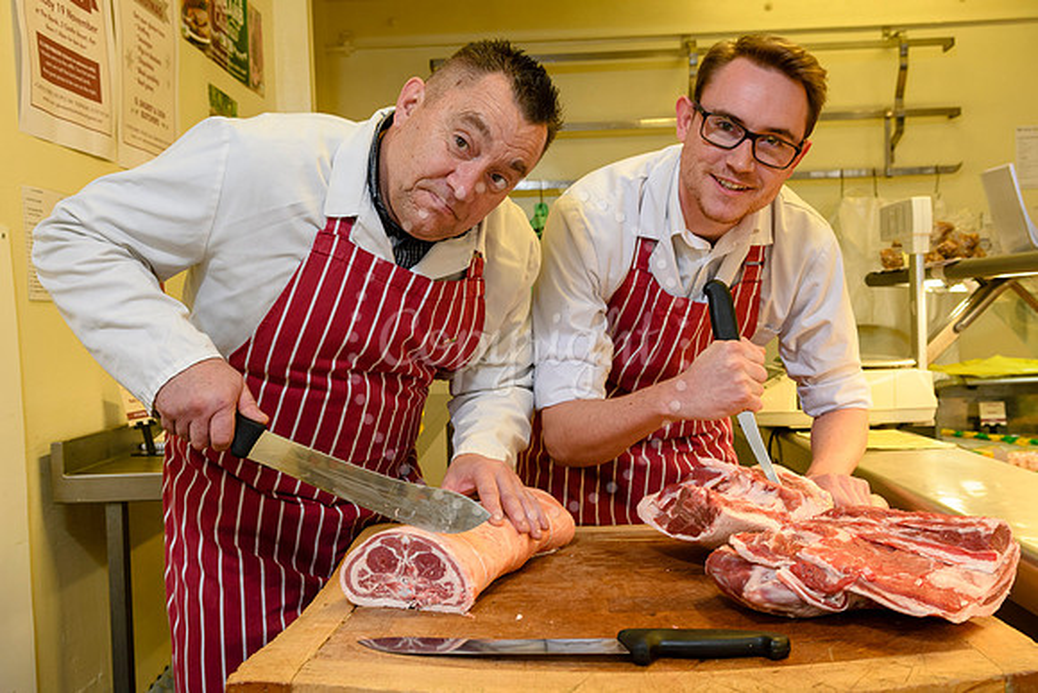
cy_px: 346
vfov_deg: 36.9
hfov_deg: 53.1
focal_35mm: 36
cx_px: 519
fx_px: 1038
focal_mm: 24
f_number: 5.6
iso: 800
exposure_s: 1/60
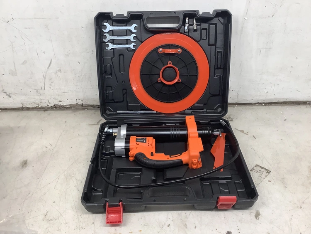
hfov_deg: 58.3
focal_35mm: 31
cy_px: 117
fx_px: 279
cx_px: 156
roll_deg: +1.1
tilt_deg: -36.0
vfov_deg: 45.5
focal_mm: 3.3
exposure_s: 1/120
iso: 80
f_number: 2.4
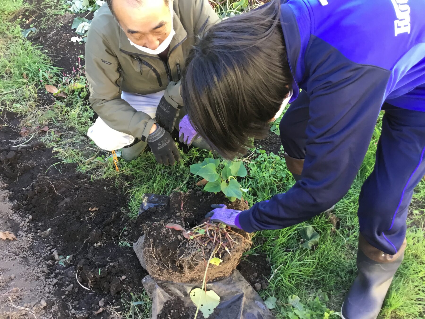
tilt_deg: -43.4
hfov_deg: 58.4
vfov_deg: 45.4
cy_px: 160
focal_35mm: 31
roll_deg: +1.9
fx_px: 381
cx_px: 212
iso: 32
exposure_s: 1/30
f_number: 2.4
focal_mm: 3.3
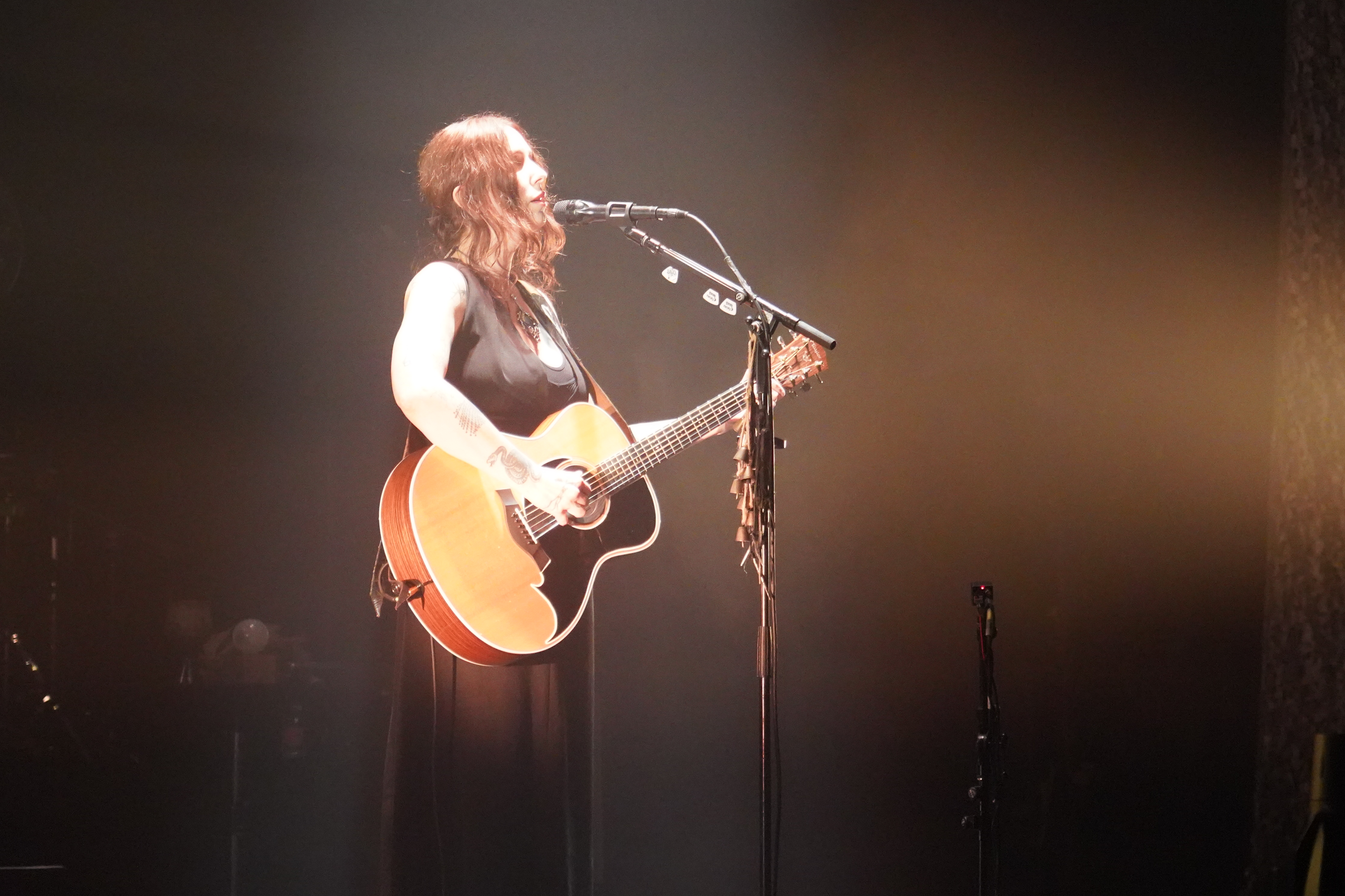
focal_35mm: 141
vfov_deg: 9.7
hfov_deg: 14.5
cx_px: 808
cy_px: 407
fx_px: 5268
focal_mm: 105
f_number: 4
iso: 12800
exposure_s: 1/100
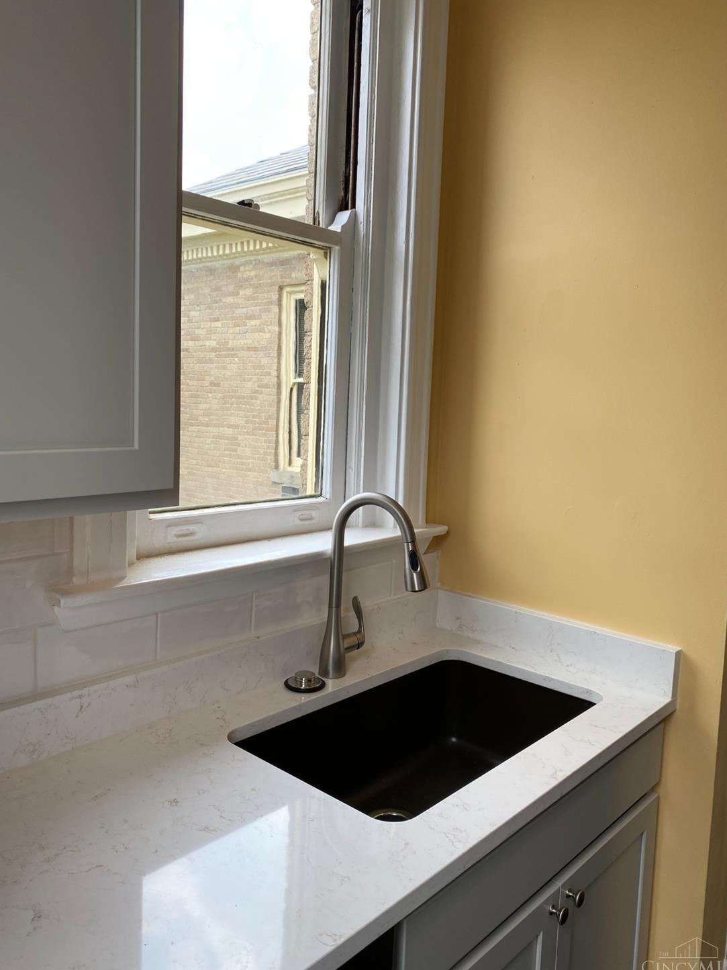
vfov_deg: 65.3
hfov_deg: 51.4
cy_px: 487
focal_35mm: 27
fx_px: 756
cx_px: 367
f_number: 1.8
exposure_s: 1/349
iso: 32
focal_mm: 4.25
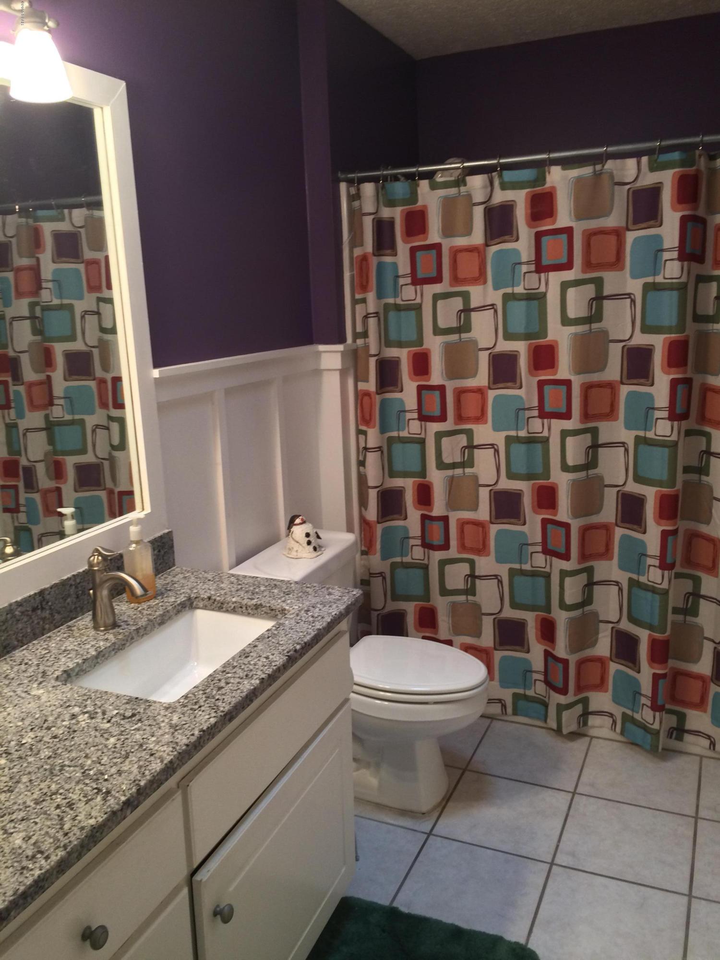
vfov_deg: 61.7
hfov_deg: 48.2
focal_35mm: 29
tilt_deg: -12.3
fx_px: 804
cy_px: 480
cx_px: 360
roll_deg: +1.8
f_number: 2.2
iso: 125
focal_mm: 4.15
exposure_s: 1/30
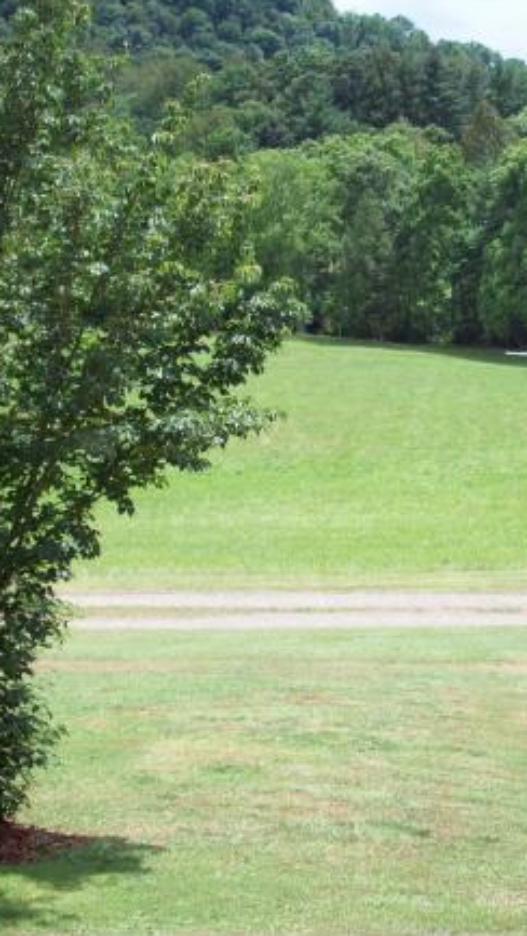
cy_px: 467
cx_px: 421
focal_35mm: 54
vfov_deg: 38.5
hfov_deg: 22.0
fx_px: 1340
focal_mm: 6.2
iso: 80
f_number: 5.6
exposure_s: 1/190
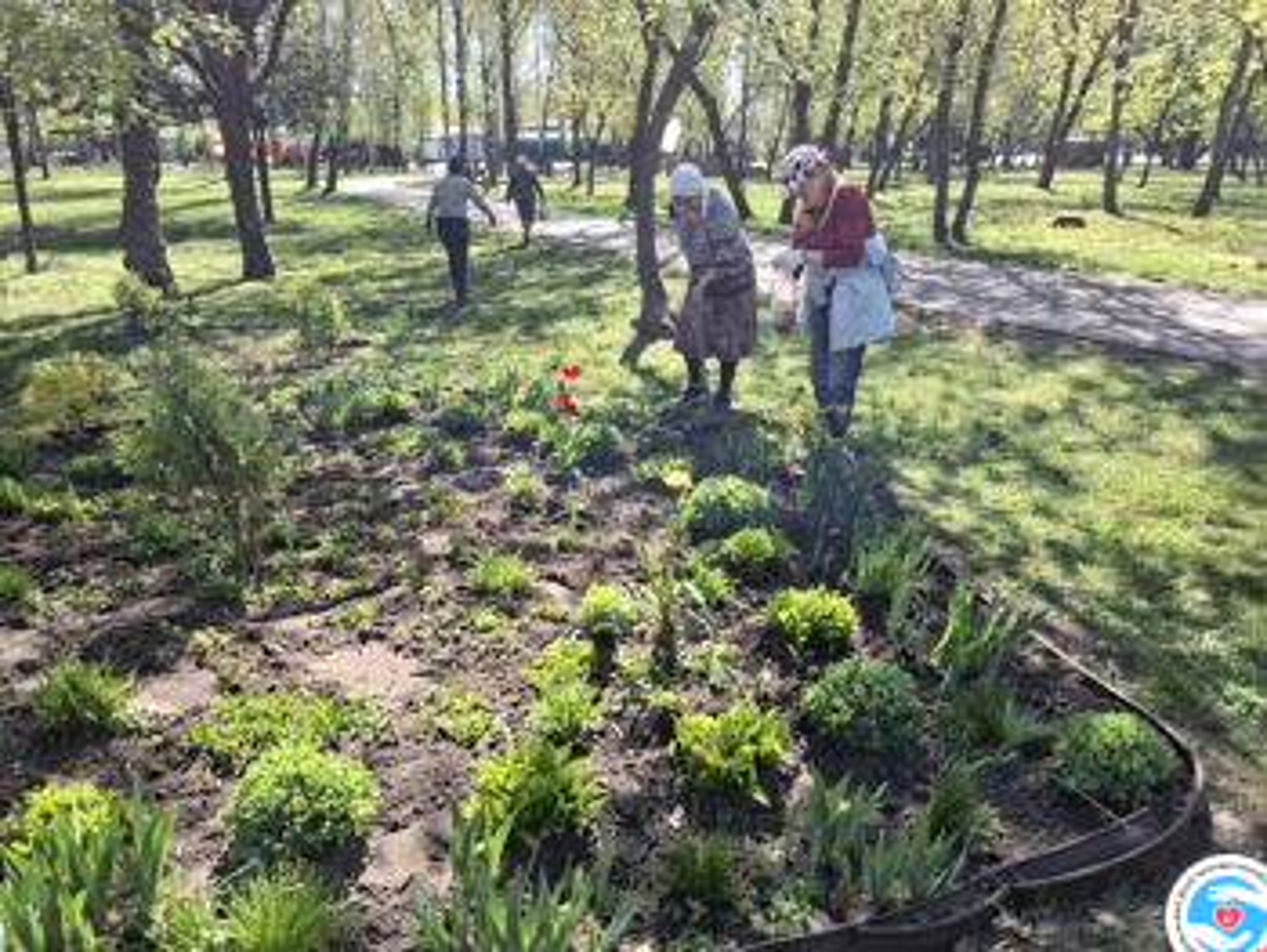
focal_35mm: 23
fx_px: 842
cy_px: 476
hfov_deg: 73.9
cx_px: 634
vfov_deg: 58.9
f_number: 1.8
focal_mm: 5.54
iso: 50
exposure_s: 1/485
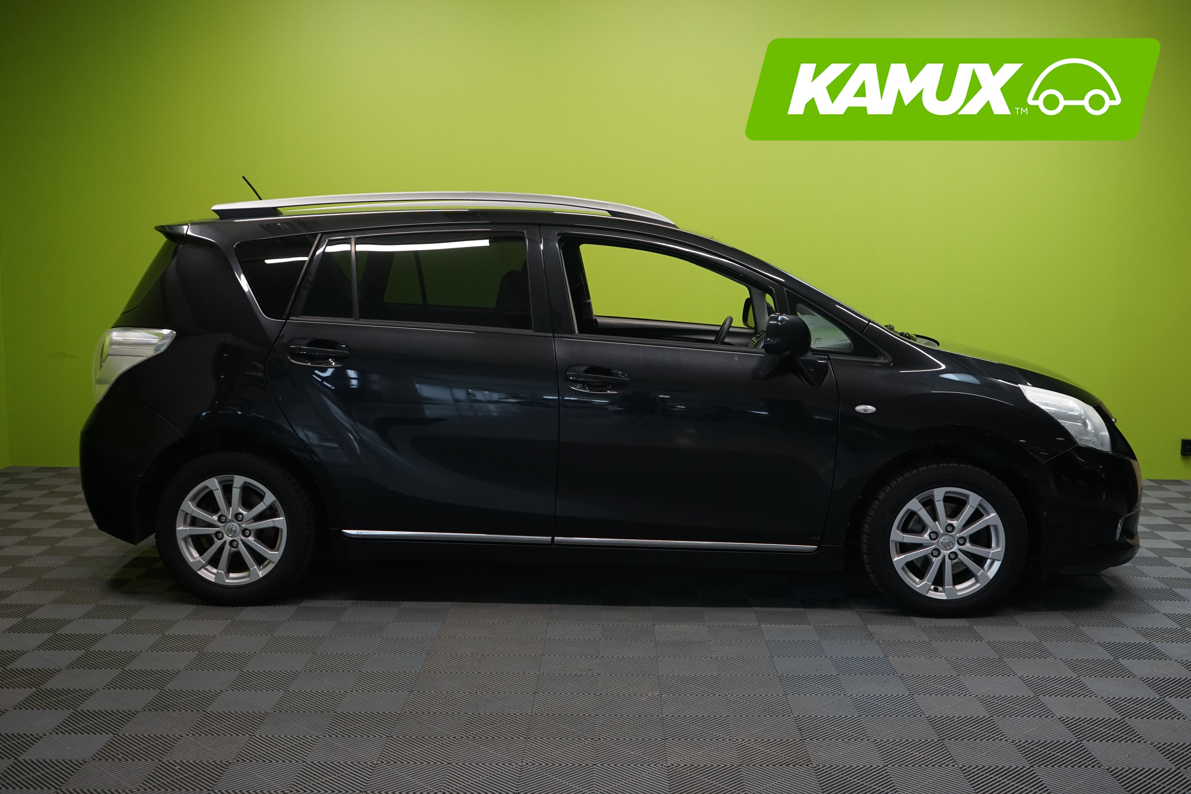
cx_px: 596
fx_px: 1290
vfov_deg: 34.2
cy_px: 397
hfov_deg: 49.6
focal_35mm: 39
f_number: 6.3
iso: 1250
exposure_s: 1/30
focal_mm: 39
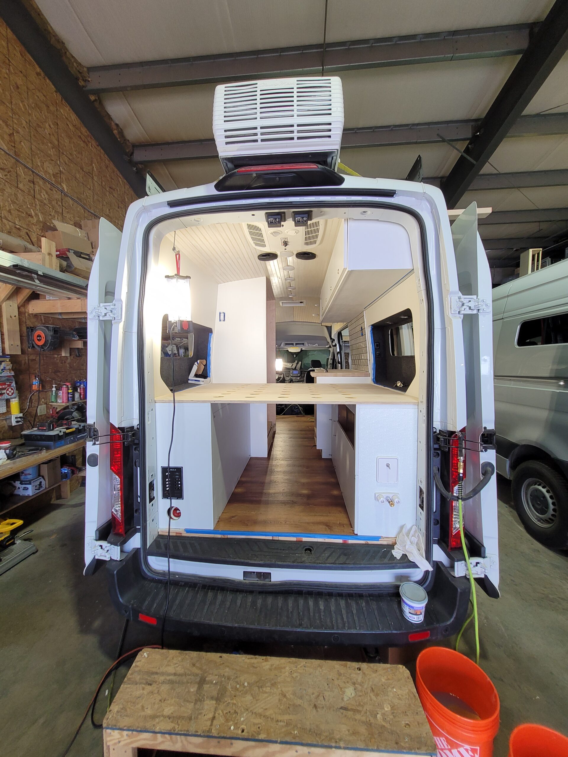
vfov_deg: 106.2
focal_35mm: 13
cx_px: 284
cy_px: 378
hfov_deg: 89.9
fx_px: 284
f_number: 2.2
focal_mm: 1.74
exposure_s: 1/120
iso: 80
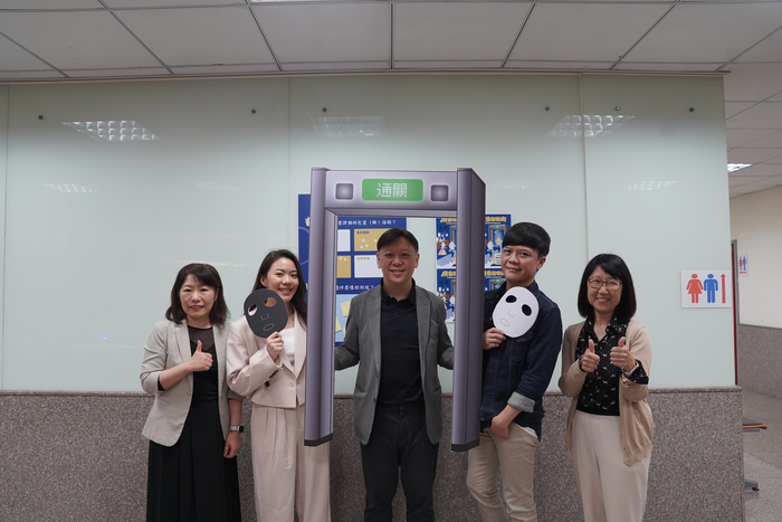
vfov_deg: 53.2
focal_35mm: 24
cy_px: 261
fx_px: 521
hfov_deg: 73.7
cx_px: 391
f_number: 4
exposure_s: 1/160
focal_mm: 24
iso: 1600
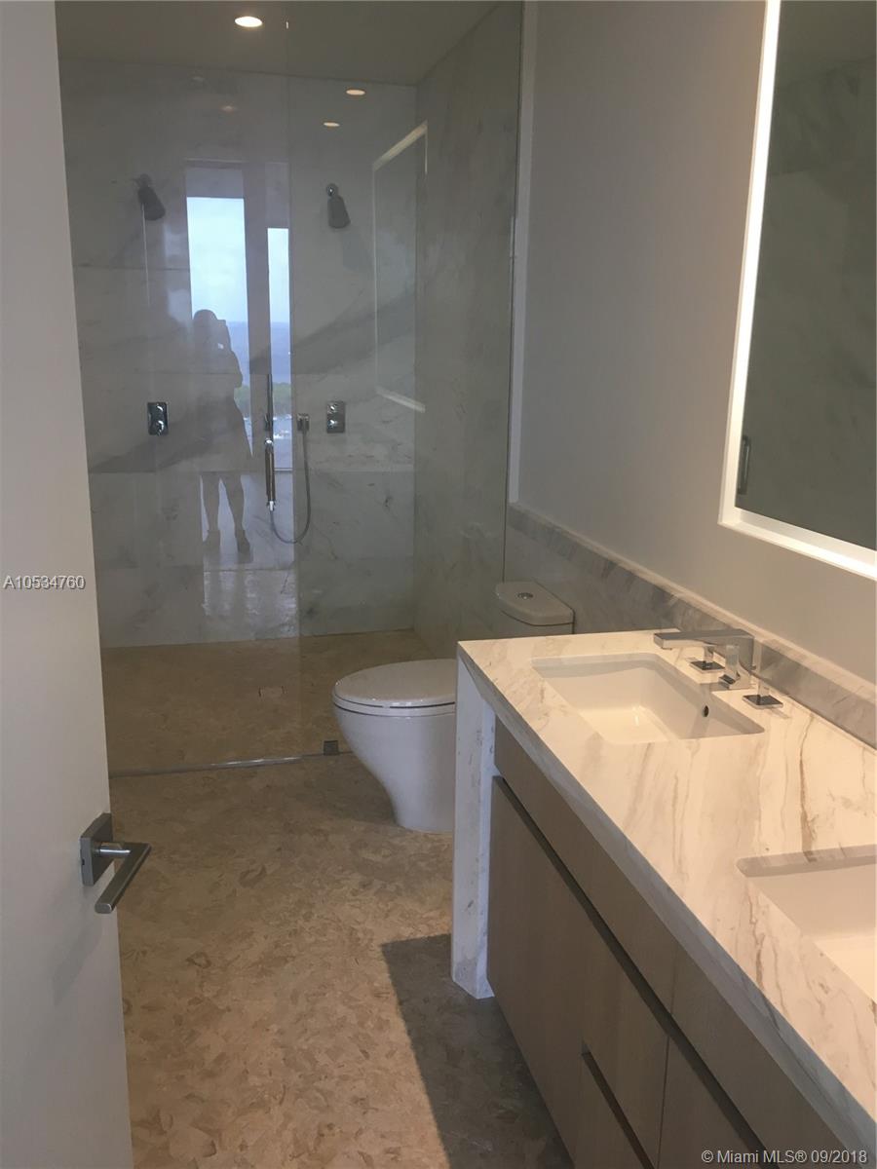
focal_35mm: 29
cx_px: 438
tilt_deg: -14.0
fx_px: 980
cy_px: 584
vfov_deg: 61.7
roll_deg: -1.8
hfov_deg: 48.2
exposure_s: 1/40
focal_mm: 4.15
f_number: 2.2
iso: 25
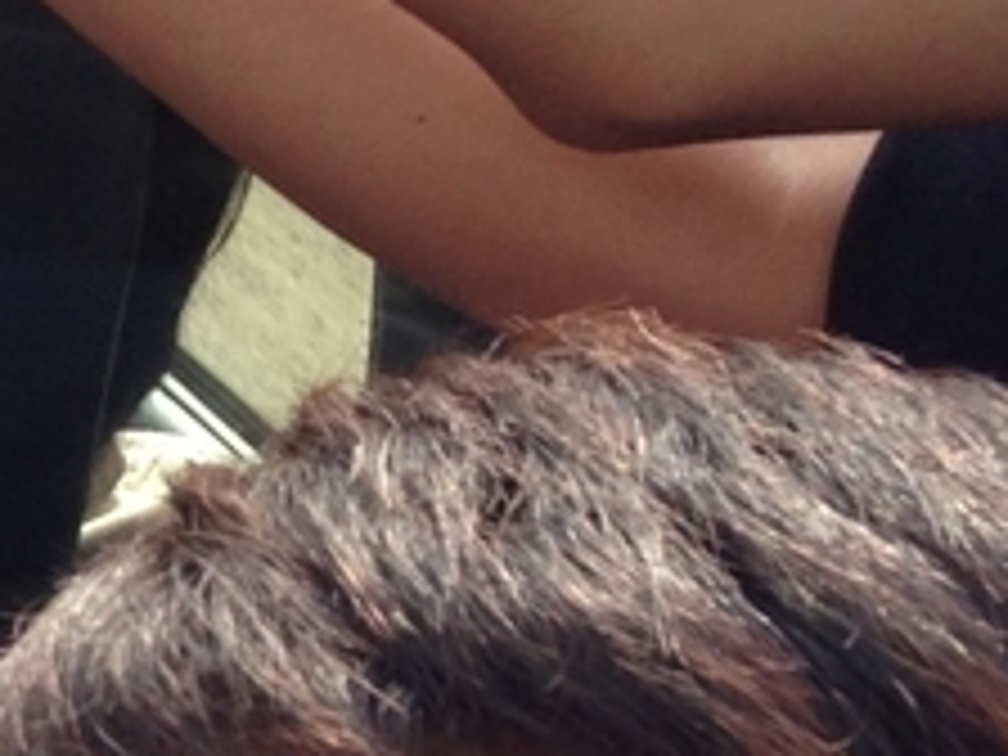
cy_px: 680
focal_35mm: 177
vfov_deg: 8.4
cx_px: -1202
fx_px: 5154
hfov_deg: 10.1
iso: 50
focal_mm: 4.12
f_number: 2.4
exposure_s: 1/437
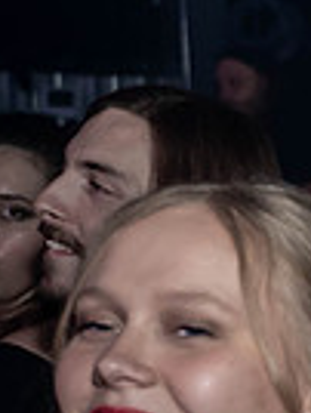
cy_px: 458
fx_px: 2173
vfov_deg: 10.7
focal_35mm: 182
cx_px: 1187
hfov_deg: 6.7
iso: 4000
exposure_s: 1/250
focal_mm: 28
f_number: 3.2
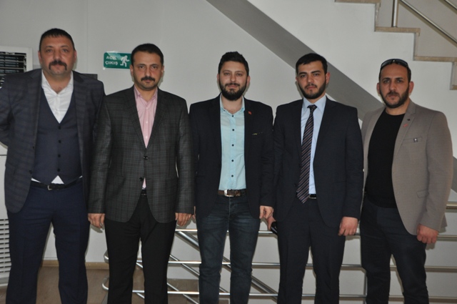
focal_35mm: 44
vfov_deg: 30.8
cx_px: 228
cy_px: 152
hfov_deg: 45.0
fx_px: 552
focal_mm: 29
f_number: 3.8
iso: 800
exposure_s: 1/60
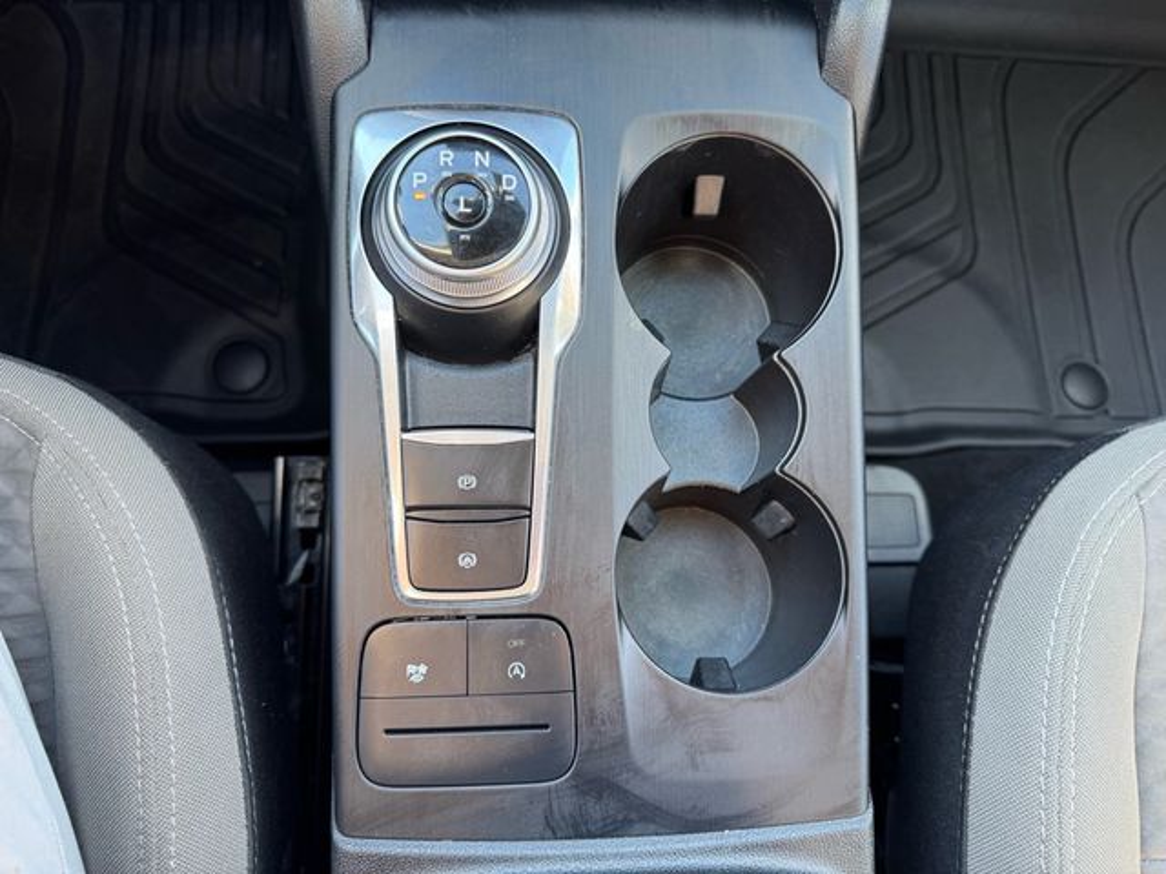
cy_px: 437
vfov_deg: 56.8
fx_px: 808
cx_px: 583
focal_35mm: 24
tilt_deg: -77.6
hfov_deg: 71.6
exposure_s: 1/50
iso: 160
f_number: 1.78
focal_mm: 6.76
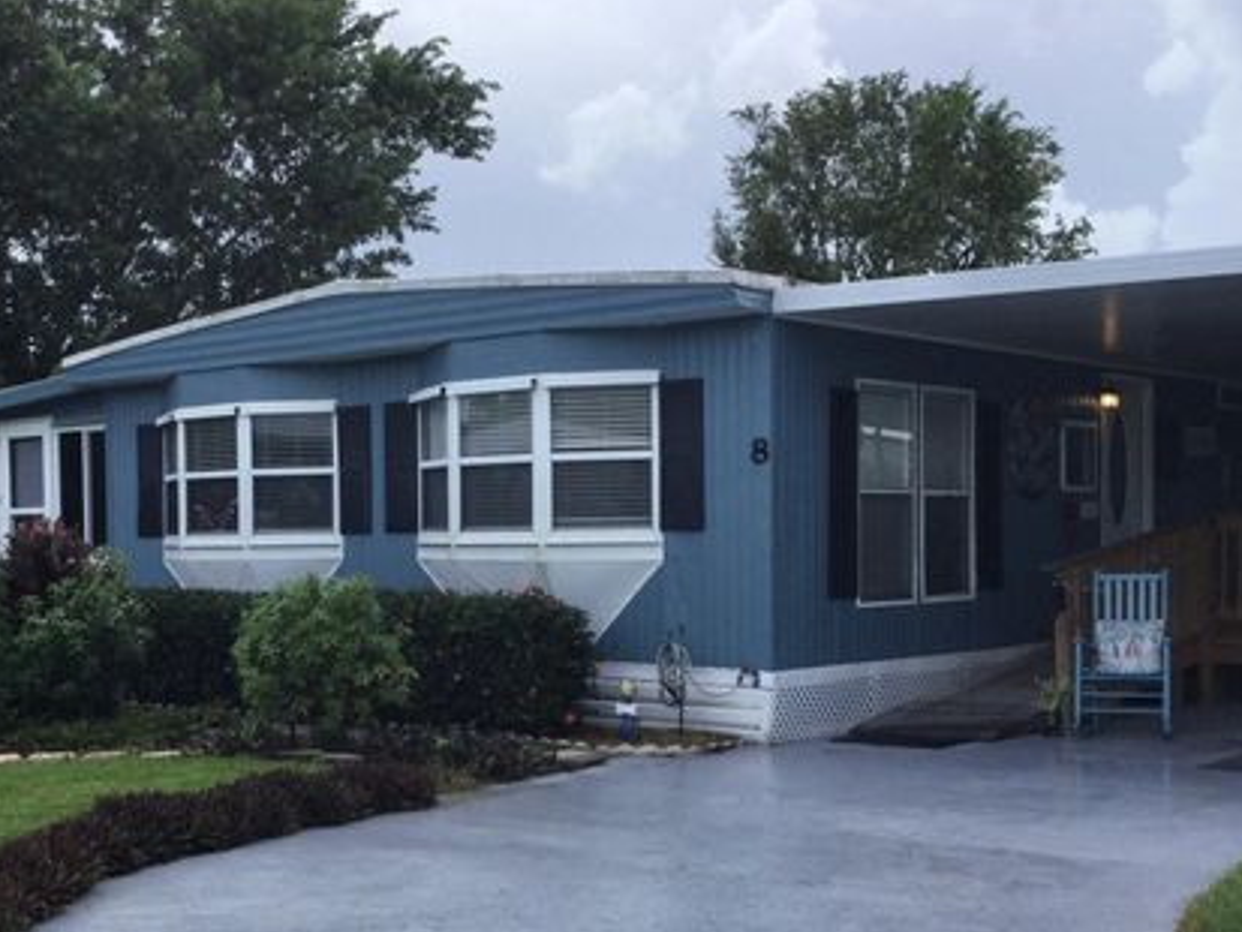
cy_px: 547
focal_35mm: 48
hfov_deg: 39.5
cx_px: 499
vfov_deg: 30.2
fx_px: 1723
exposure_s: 1/519
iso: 25
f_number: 2.4
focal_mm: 3.3
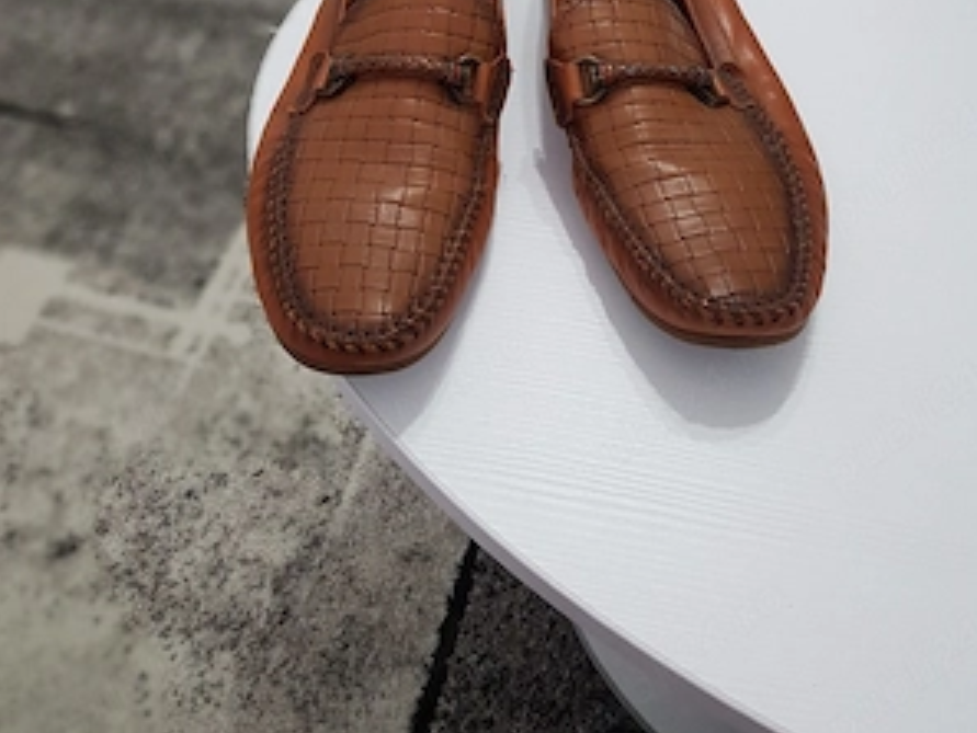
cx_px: 487
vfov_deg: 39.7
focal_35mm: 35
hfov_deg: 52.6
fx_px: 988
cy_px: 191
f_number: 1.7
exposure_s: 1/50
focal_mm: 4.2
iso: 125
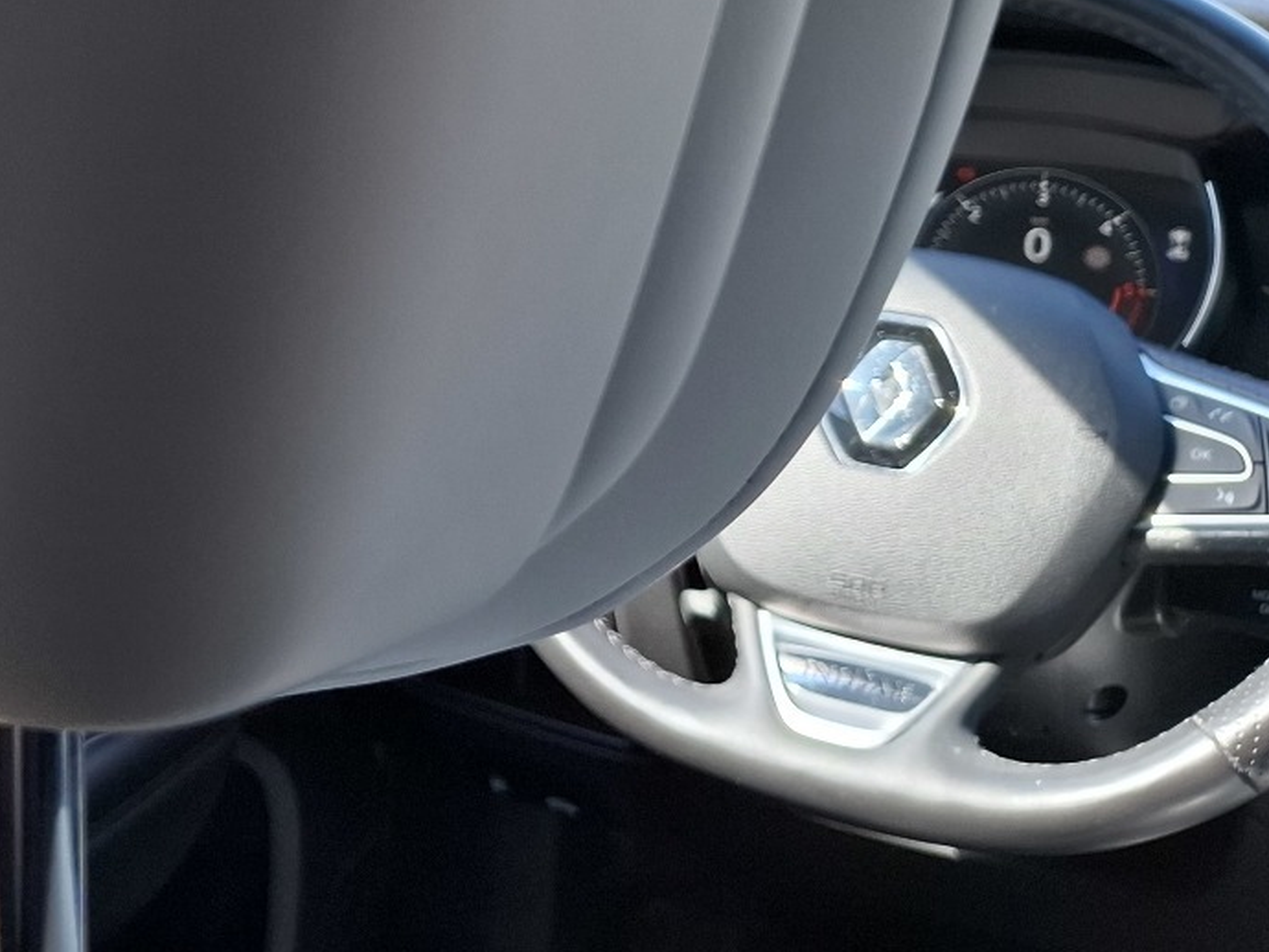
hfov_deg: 28.5
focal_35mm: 60
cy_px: -11
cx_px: -210
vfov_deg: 23.4
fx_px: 2200
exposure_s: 1/119
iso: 50
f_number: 1.8
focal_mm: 5.54
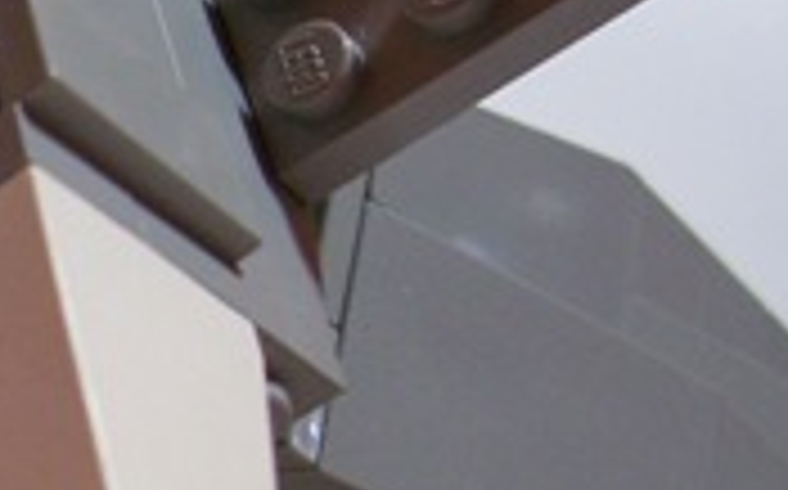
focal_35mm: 110
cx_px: -268
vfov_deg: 11.7
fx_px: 2360
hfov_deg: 17.6
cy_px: 508
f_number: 2.7
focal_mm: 5.6
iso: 160
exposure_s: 1/20
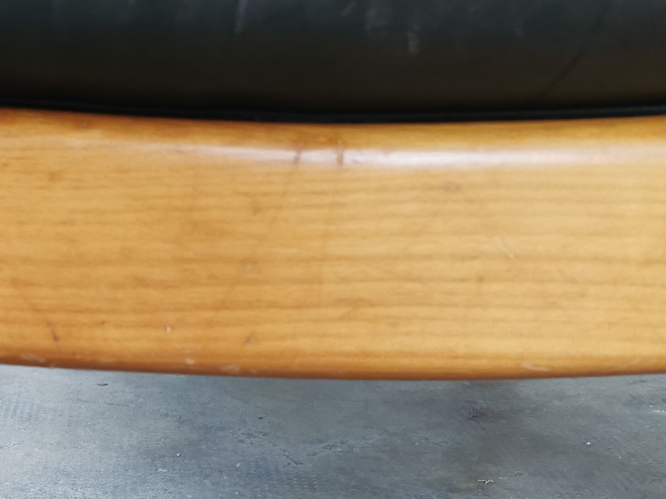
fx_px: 1020
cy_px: 419
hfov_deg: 34.3
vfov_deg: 26.9
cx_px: 75
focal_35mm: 53
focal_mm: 5.56
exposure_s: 1/50
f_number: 1.6
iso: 250
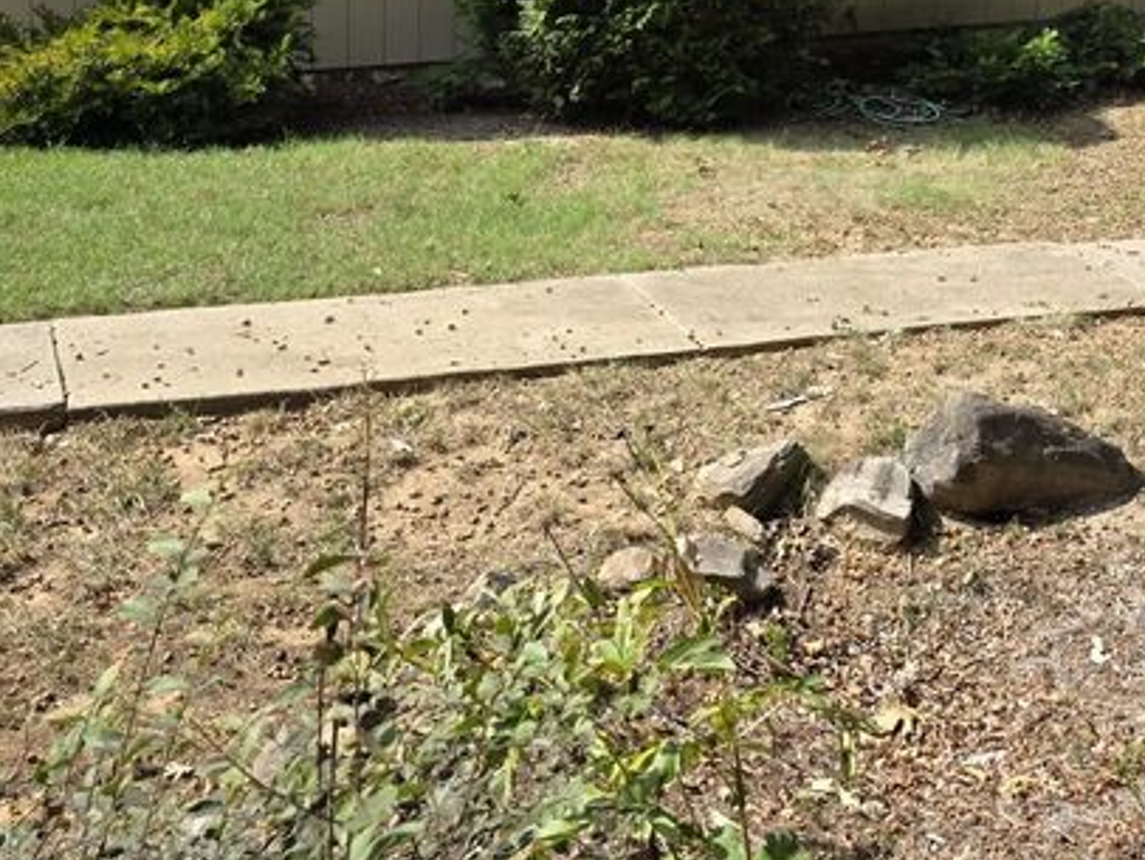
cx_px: 1038
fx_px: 1920
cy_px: -172
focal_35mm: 58
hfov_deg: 31.6
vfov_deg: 23.1
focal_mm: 6.3
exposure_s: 1/2760
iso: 80
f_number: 1.7
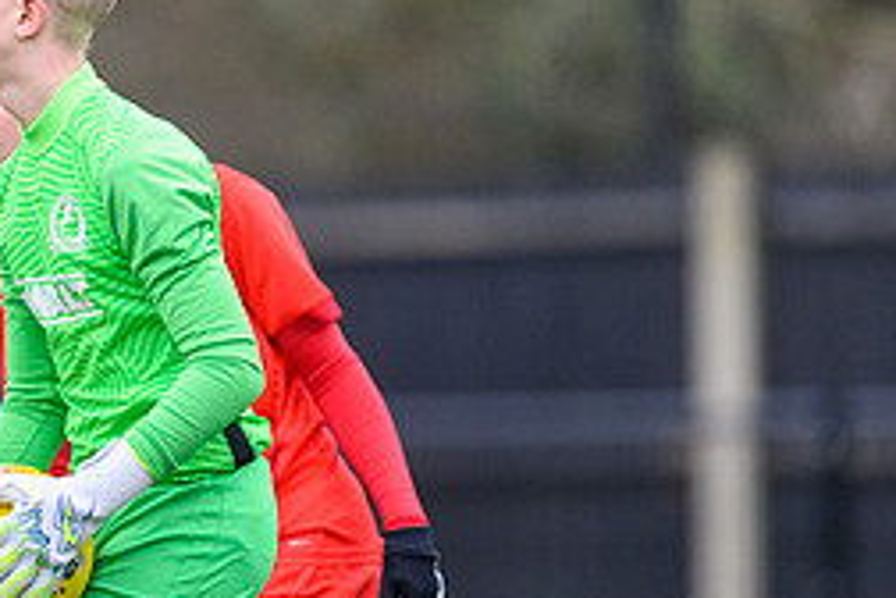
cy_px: 570
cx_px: 135
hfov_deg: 2.2
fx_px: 22921
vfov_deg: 1.5
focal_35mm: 921
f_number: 2.8
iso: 4000
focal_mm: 400
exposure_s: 1/2000
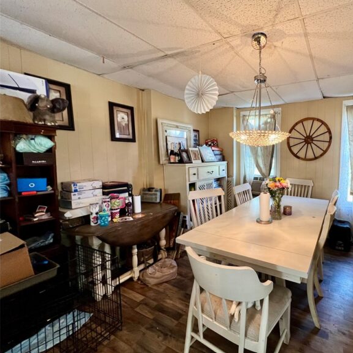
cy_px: 174
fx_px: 185
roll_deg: +0.4
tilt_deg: -5.3
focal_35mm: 16
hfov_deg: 83.3
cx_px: 245
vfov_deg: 87.4
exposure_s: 1/60
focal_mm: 1.57
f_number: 1.8
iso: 250
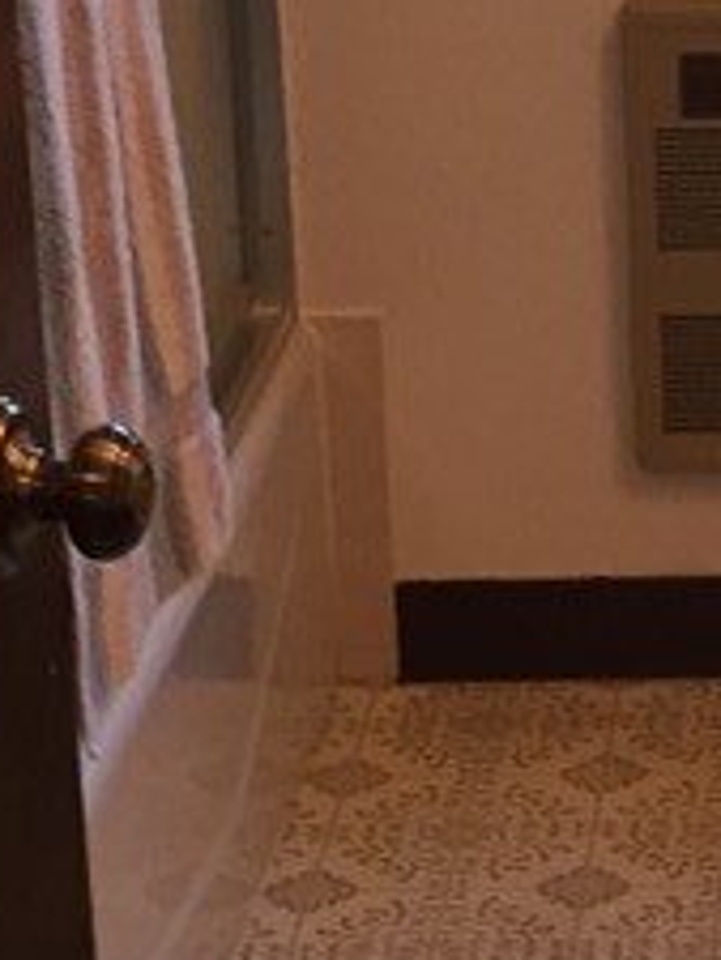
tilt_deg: -19.3
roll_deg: -1.3
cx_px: 1096
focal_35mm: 132
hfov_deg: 10.8
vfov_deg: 14.9
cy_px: 435
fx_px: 3662
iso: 100
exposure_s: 1/30
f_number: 2.2
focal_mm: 4.15
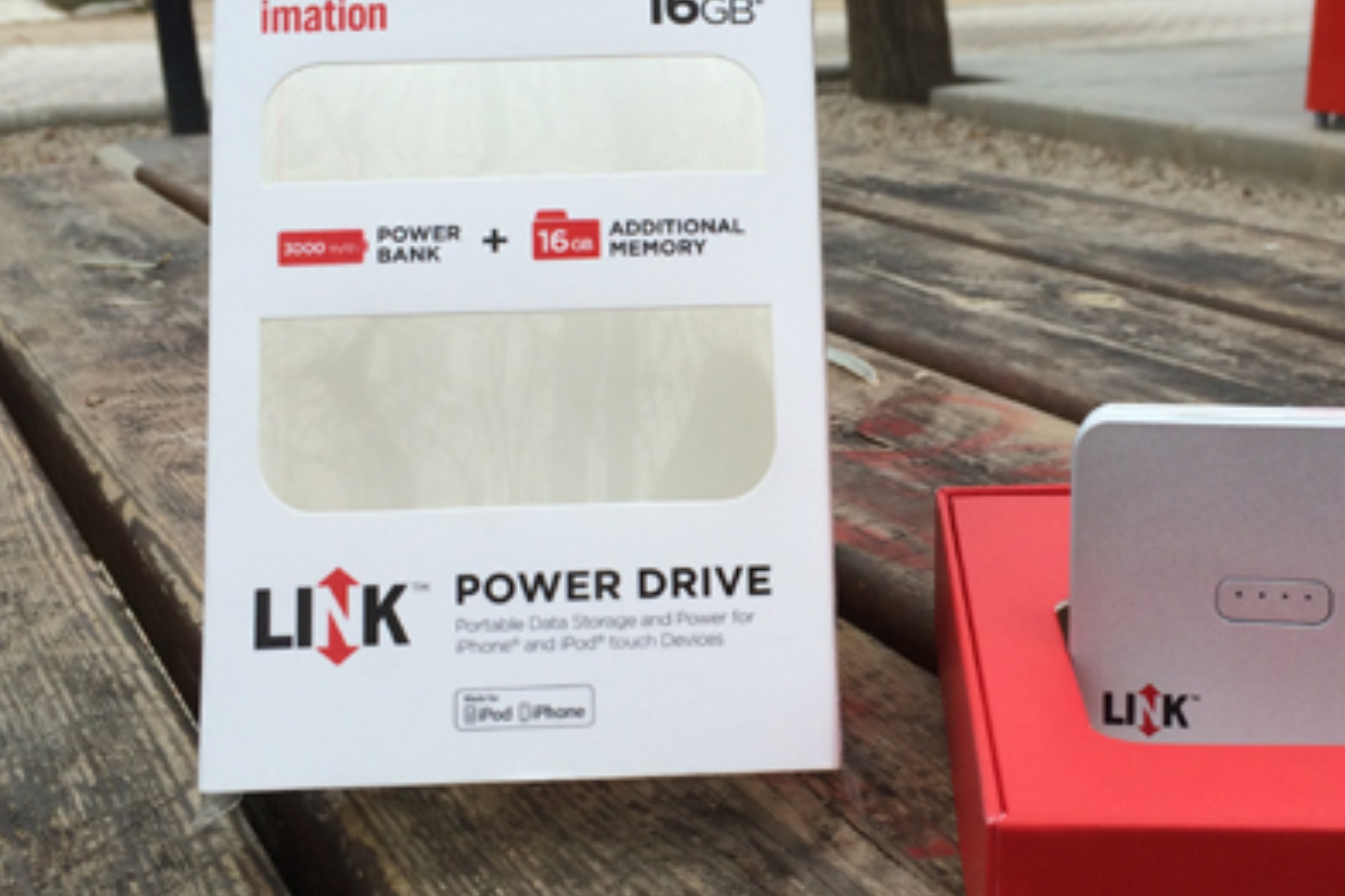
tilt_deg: -17.2
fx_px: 1718
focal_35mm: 46
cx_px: 811
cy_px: 448
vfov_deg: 29.2
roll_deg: +2.8
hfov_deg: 42.5
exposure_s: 1/707
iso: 32
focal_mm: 4.15
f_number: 2.2
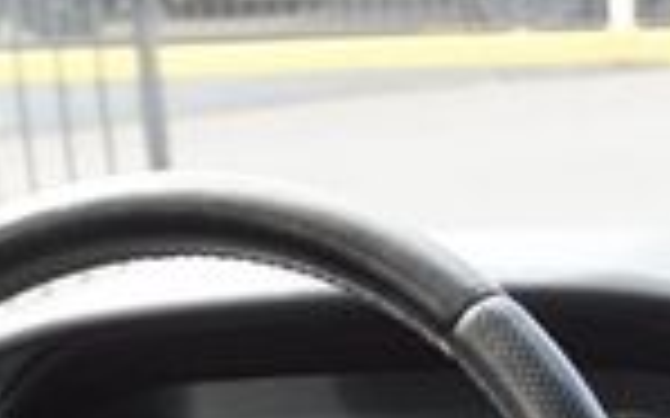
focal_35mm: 158
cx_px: 634
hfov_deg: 13.1
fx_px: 2884
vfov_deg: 7.8
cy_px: 953
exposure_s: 1/60
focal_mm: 24
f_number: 5
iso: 100
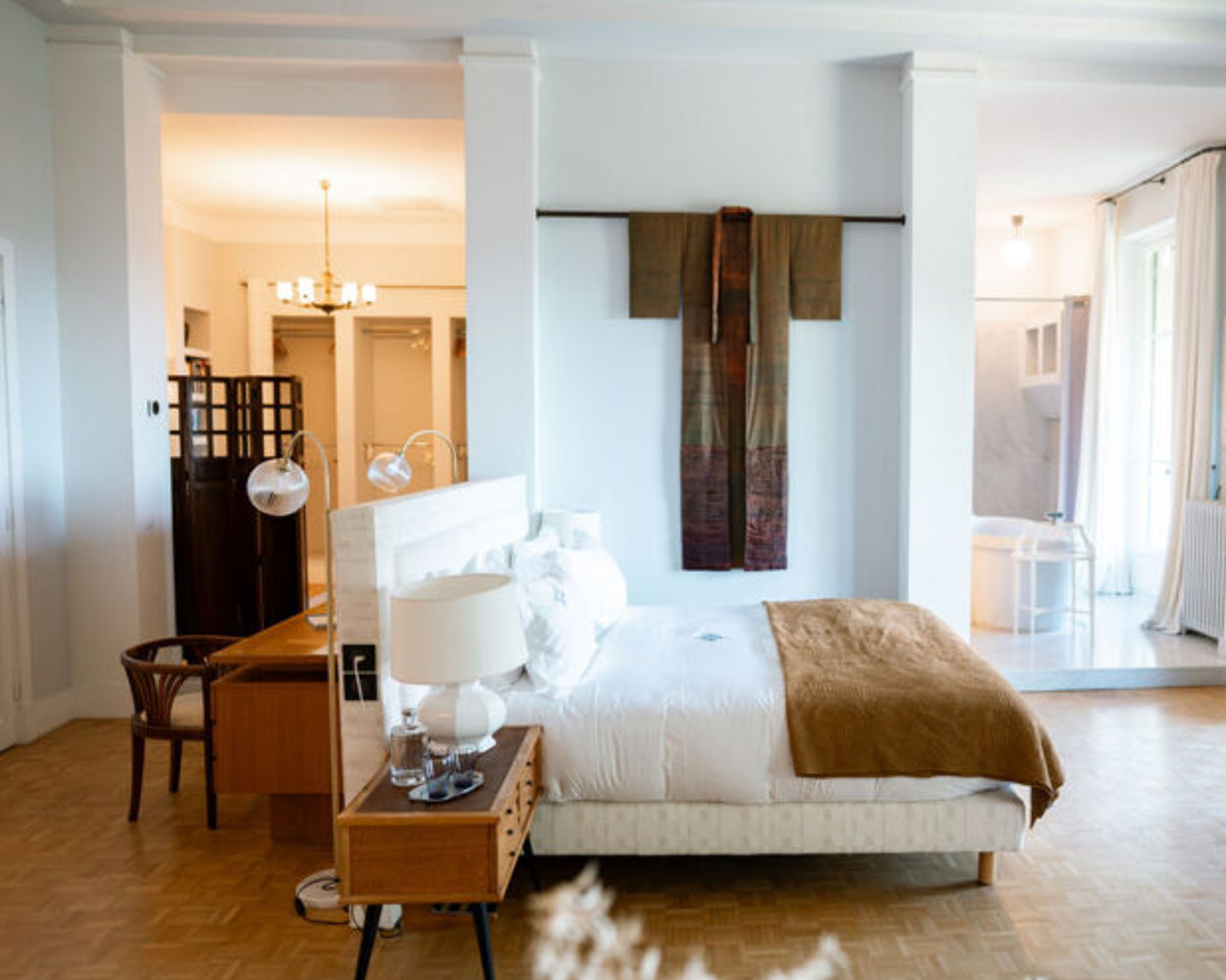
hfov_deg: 61.5
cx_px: 756
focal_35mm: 28
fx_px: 1016
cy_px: 492
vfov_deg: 51.5
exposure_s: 1/200
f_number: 2
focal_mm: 24
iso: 500
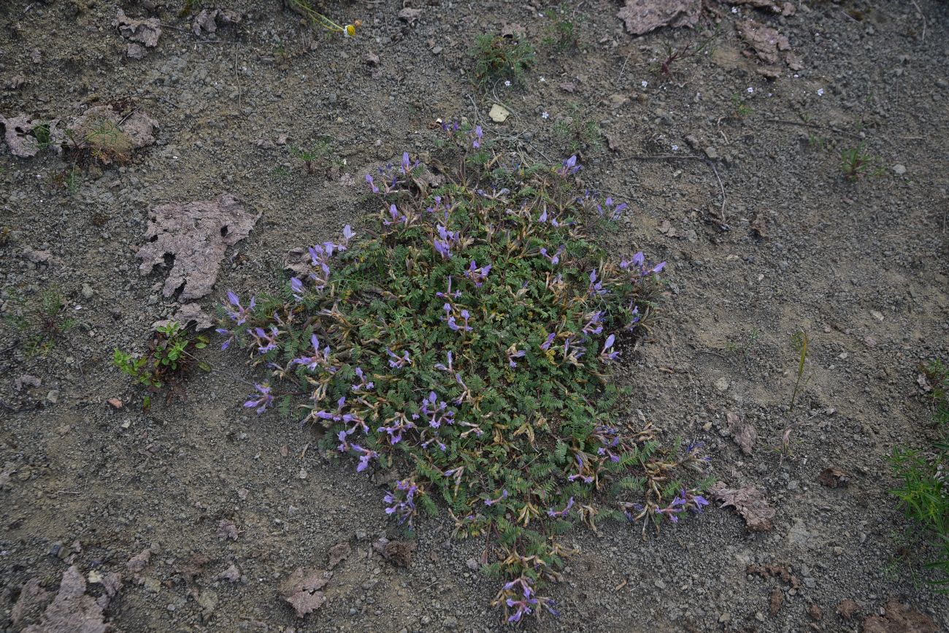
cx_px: 474
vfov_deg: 41.1
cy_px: 316
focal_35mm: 32
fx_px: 844
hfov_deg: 58.7
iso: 200
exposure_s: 1/125
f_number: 7.1
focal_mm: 32
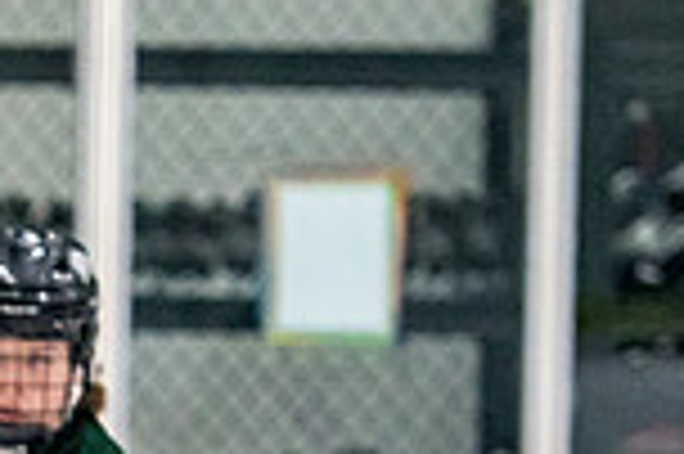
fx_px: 13115
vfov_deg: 2.0
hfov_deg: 3.0
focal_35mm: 691
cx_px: -627
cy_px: 751
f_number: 3.2
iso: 2000
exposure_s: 1/640
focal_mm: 116
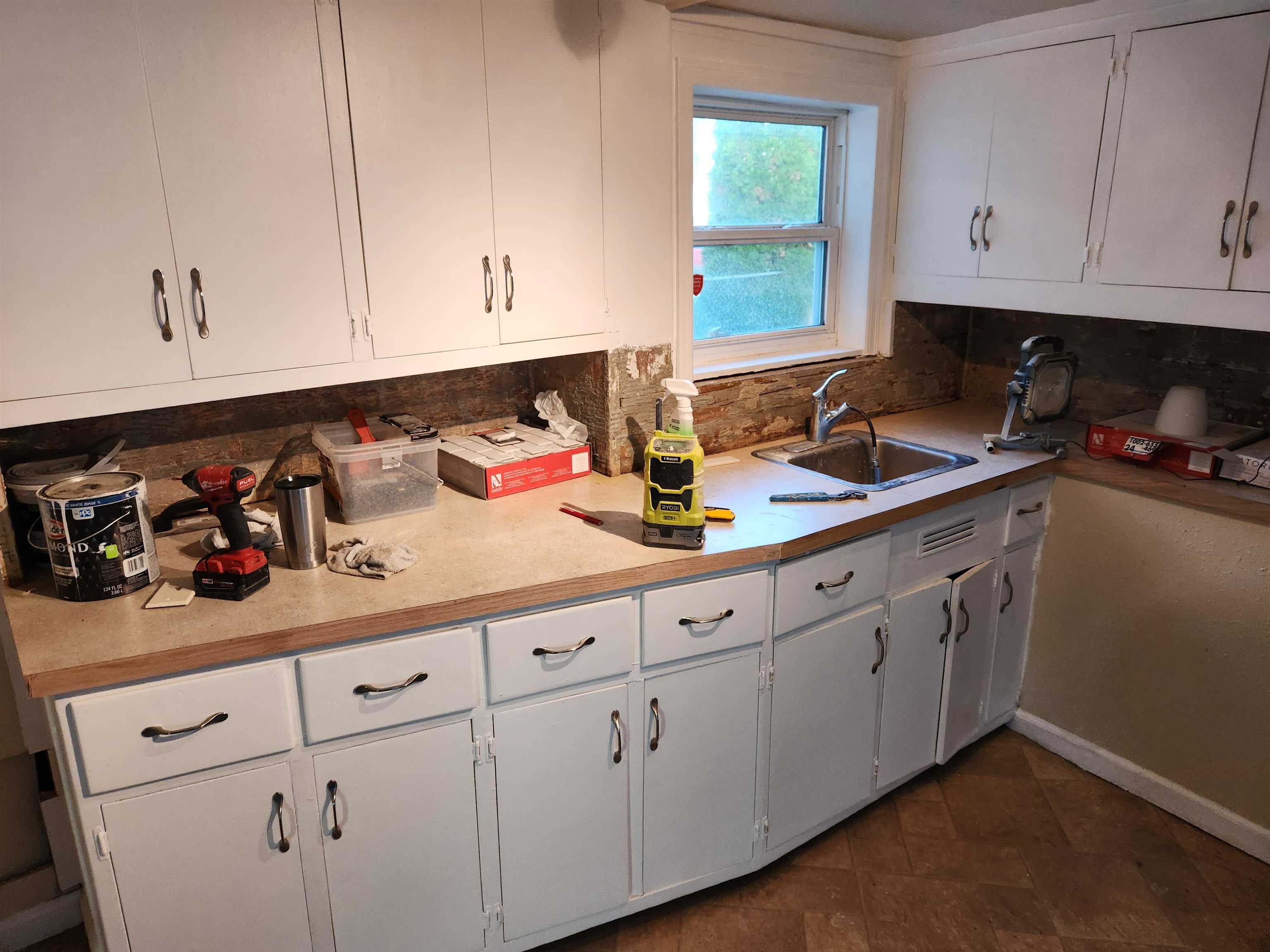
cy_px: 476
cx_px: 635
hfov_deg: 73.9
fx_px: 844
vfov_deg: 58.9
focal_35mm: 23
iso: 200
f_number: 1.8
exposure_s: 1/120
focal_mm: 5.4
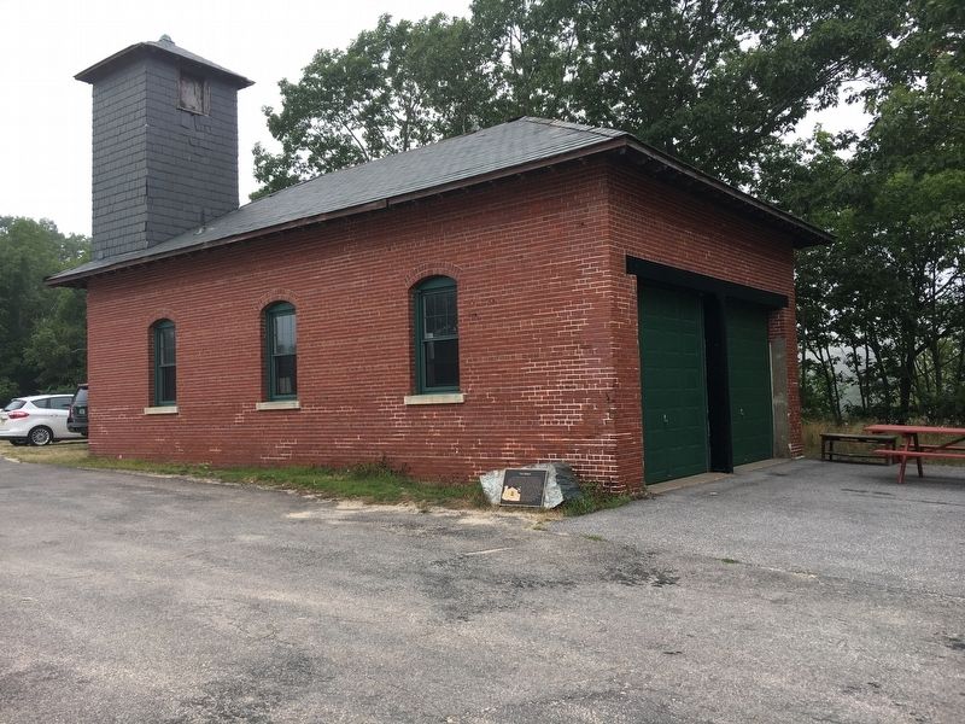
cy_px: 362
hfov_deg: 61.7
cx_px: 482
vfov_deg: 48.2
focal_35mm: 29
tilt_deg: +2.4
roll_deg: +1.3
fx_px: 808
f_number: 2.2
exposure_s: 1/309
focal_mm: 4.15
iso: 25
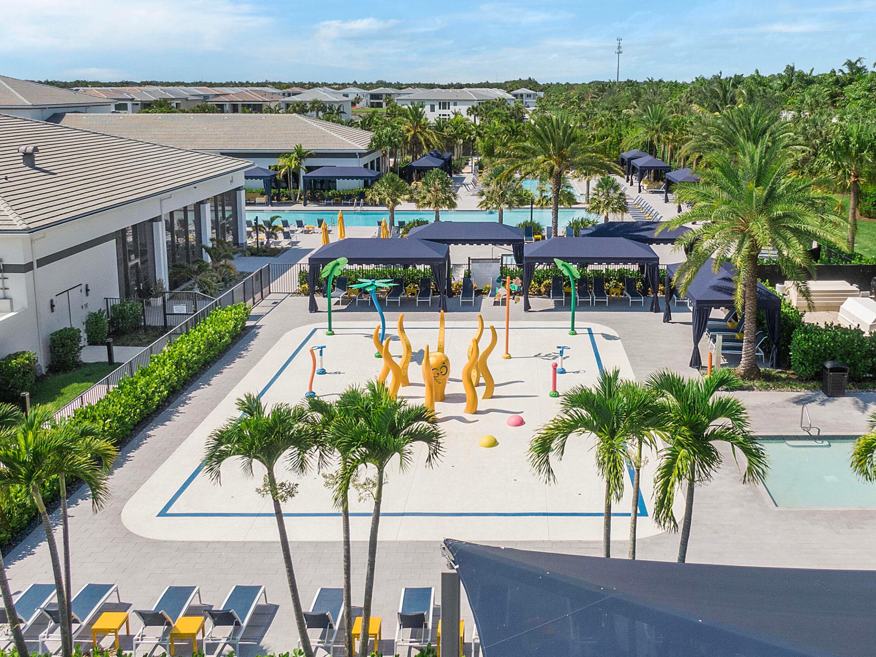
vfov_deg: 43.8
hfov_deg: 56.1
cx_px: 552
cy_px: 253
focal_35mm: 32
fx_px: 810
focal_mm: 4.39
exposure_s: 1/2000
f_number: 2.8
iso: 100
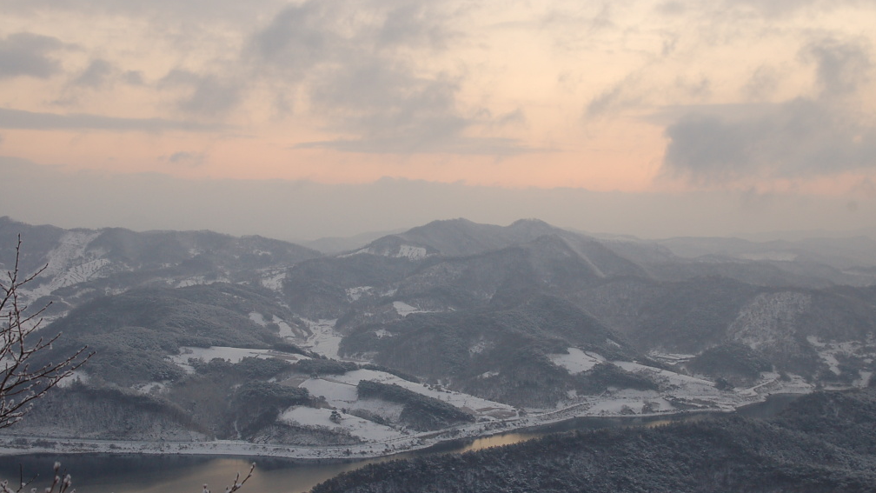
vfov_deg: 23.5
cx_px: 443
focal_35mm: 51
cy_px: 238
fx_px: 1185
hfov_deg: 40.6
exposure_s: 1/50
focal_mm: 32
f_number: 8
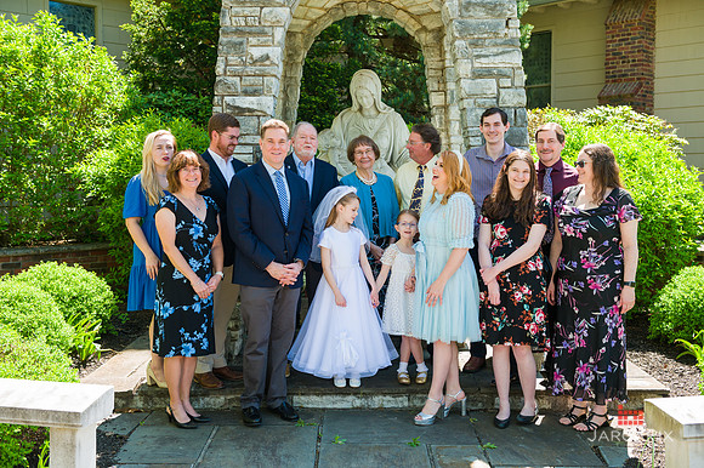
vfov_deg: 33.4
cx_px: 352
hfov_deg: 48.5
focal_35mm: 40
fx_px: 782
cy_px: 234
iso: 250
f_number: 5.6
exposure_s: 1/320
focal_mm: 40
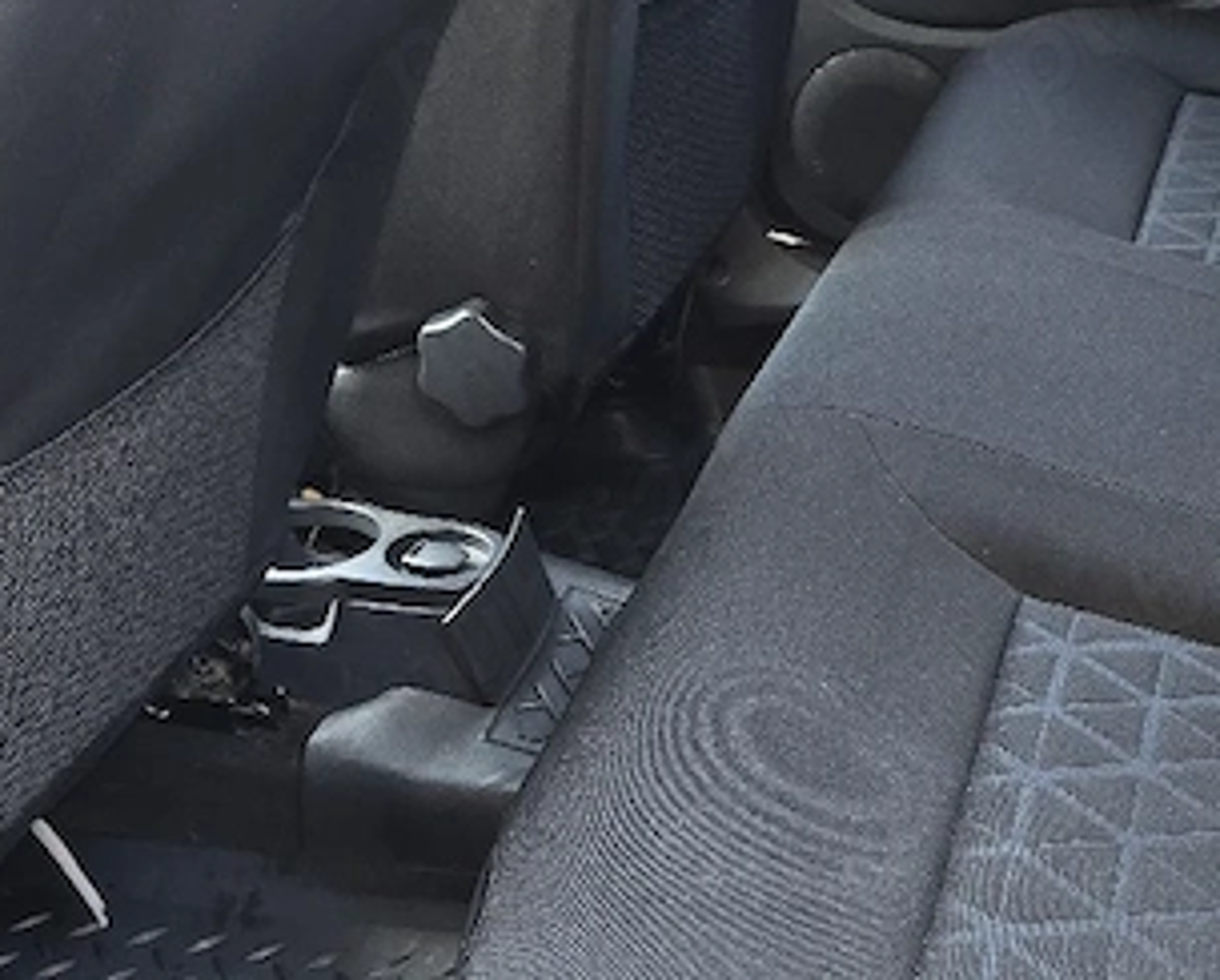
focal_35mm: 59
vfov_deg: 25.8
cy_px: 631
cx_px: 795
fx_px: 2133
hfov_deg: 31.7
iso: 125
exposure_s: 1/50.3
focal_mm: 6.3
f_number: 1.7
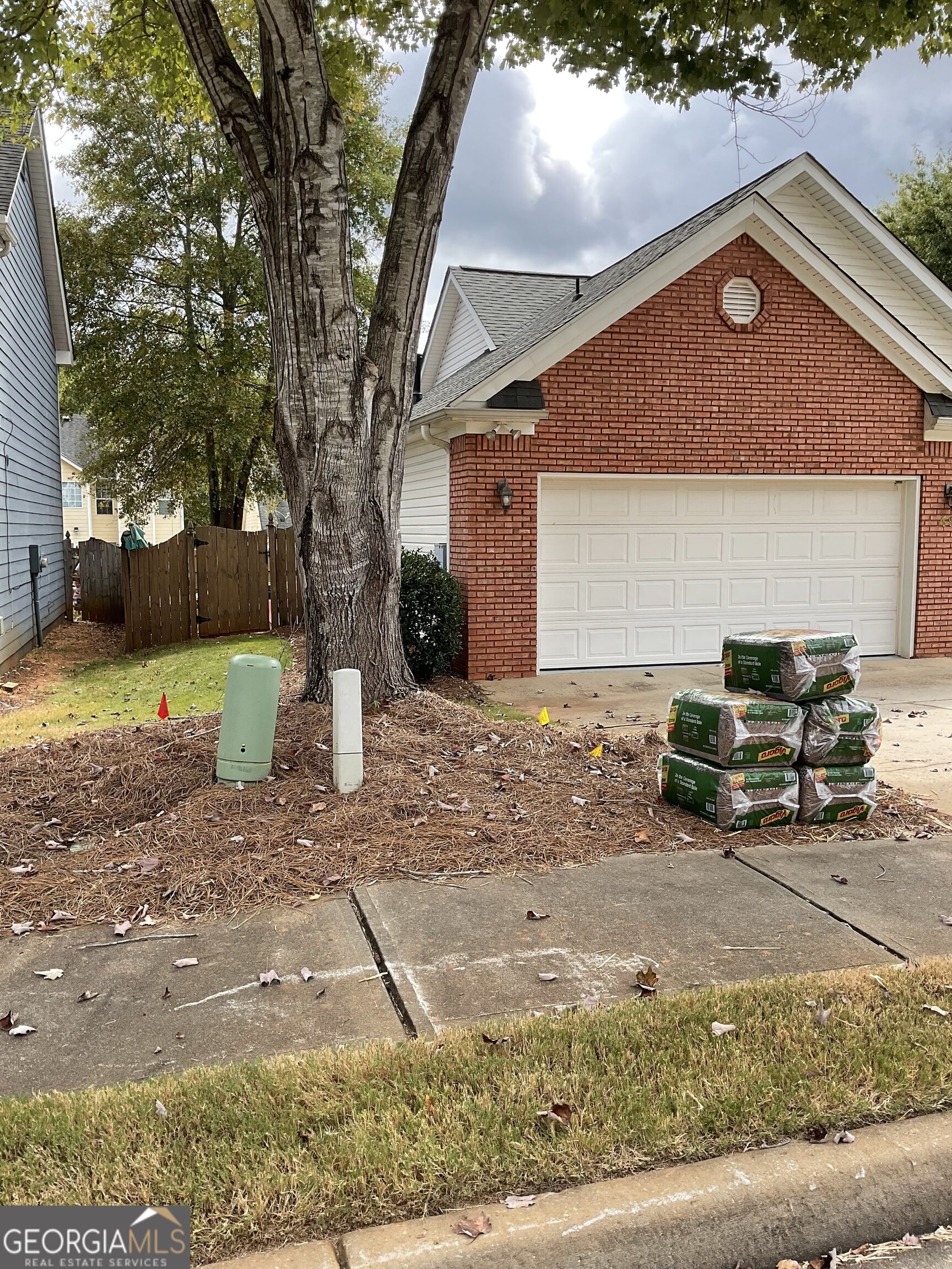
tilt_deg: -6.9
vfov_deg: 61.7
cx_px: 476
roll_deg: -0.2
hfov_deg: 48.2
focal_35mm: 29
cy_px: 634
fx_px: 1063
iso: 16
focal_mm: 3
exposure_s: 1/620
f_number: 1.8
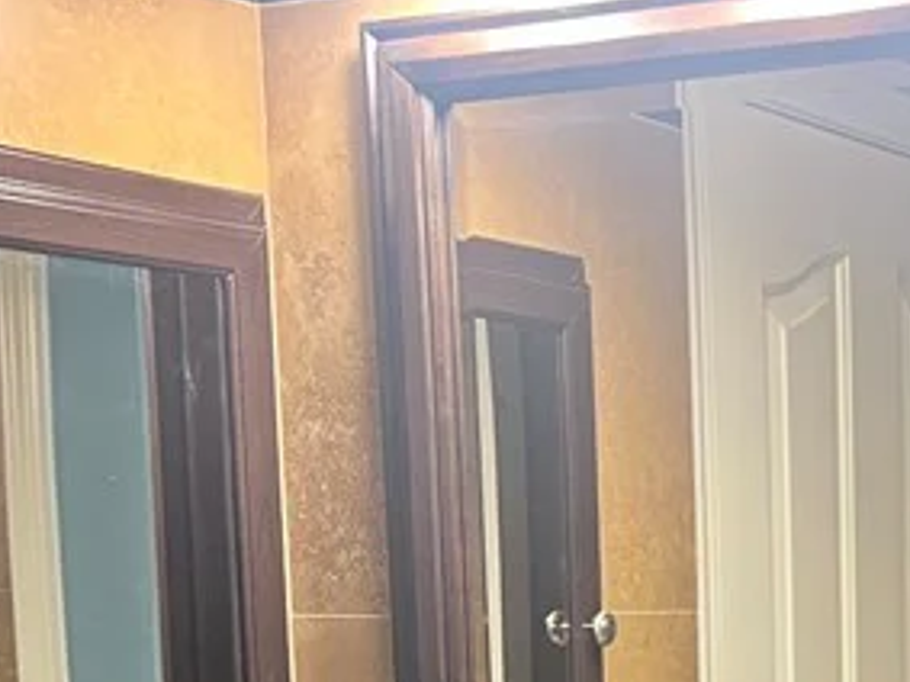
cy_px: 1039
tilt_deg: -9.1
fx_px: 2470
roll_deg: +0.8
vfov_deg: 14.6
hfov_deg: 19.9
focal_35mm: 94
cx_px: 1003
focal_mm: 5.7
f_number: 1.5
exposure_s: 1/60
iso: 160
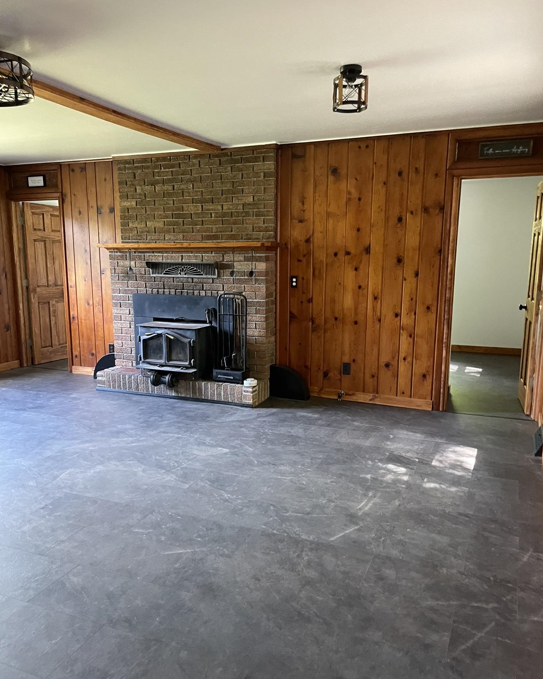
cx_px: 269
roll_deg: -0.5
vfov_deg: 62.1
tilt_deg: -10.4
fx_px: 562
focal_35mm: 28
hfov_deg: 51.5
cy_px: 362
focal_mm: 4.2
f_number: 1.6
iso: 400
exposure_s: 1/40
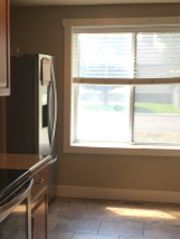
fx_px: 450
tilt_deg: -8.5
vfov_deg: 29.6
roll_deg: -0.9
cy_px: 157
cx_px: 61
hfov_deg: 22.5
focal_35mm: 65
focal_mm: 4.15
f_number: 2.2
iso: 25
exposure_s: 1/60
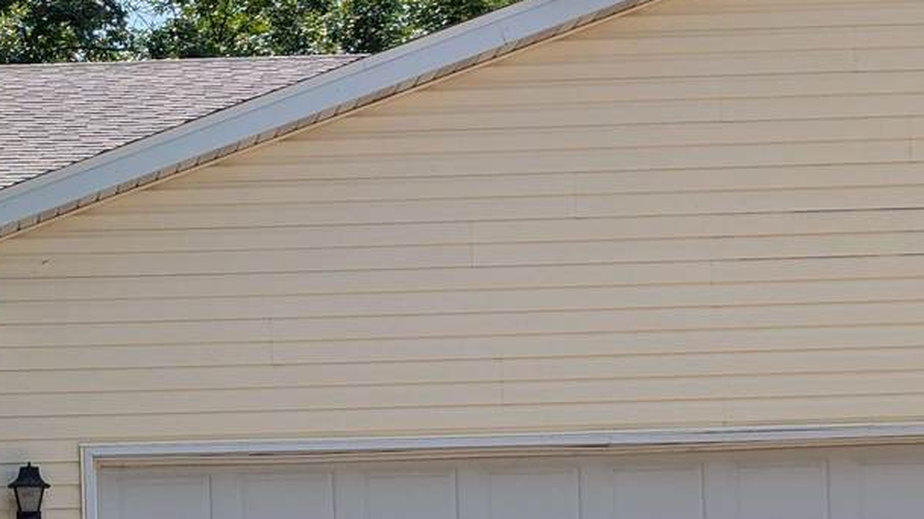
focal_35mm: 112
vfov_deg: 10.7
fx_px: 2743
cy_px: 524
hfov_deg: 18.8
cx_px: 75
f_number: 1.68
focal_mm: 6.9
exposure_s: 1/1577
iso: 20
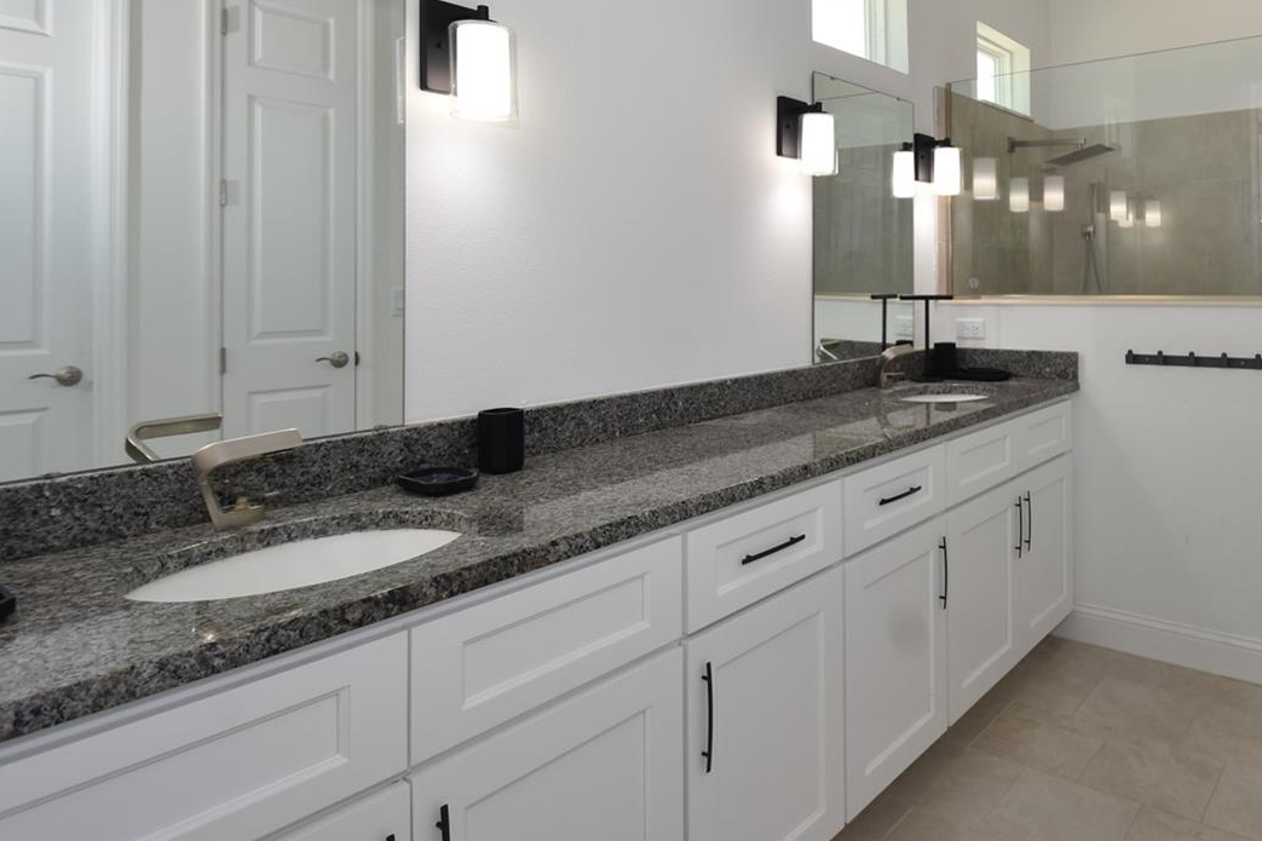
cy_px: 259
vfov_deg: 53.6
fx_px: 806
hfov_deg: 72.8
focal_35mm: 23
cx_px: 883
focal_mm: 10
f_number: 4.5
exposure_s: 1/80
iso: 200
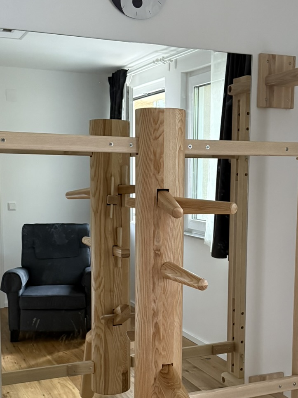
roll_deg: -0.9
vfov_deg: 37.3
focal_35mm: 51
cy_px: 246
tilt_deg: -8.4
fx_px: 585
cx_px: 178
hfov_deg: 28.5
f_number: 1.78
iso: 1000
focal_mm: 6.76
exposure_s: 1/40
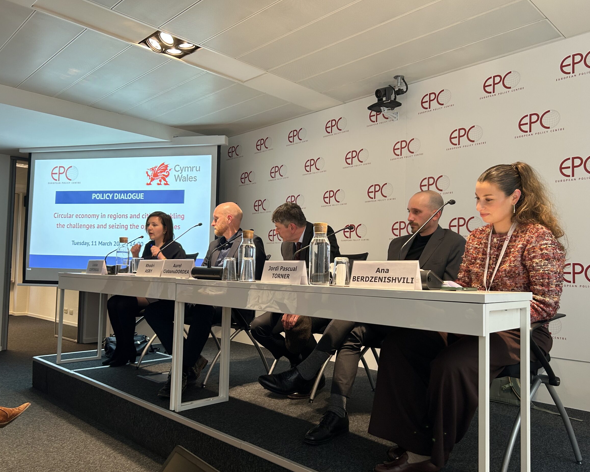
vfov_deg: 51.5
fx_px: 489
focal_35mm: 28
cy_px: 240
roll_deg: -1.2
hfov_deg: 62.2
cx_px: 302
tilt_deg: +3.9
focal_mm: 5.7
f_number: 1.5
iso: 80
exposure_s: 1/50
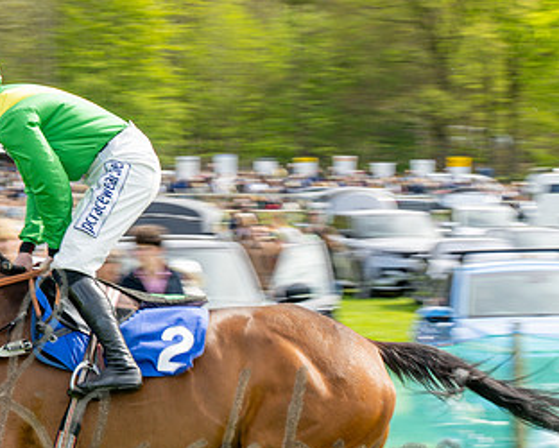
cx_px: 72
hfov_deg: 10.3
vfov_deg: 8.3
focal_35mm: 186
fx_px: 3079
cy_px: 408
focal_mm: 70
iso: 100
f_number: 9
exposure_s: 1/160
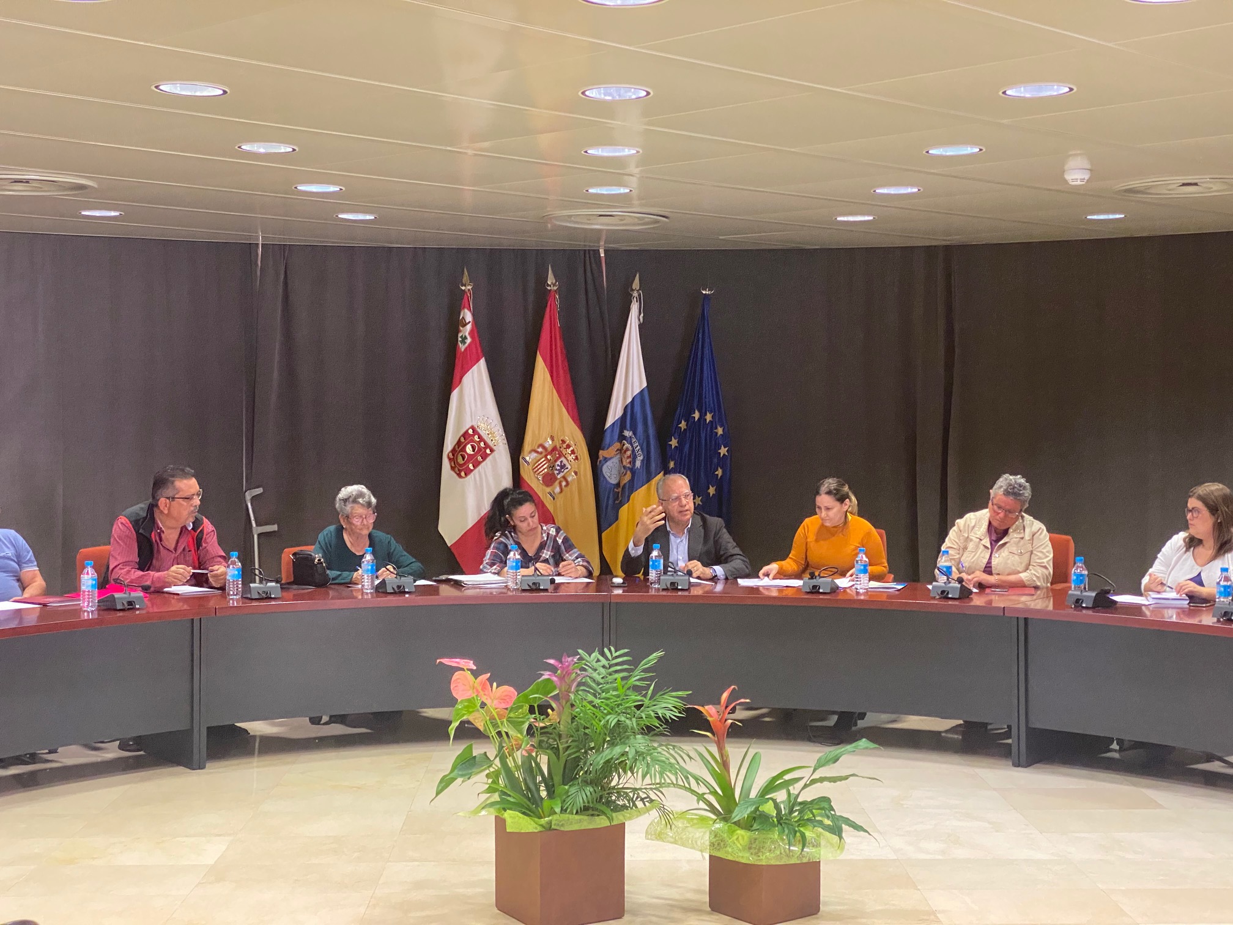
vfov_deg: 28.0
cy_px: 462
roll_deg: -0.4
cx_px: 616
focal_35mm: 52
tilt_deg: -0.8
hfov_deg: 36.8
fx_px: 1852
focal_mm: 6
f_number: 2
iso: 320
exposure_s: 1/50
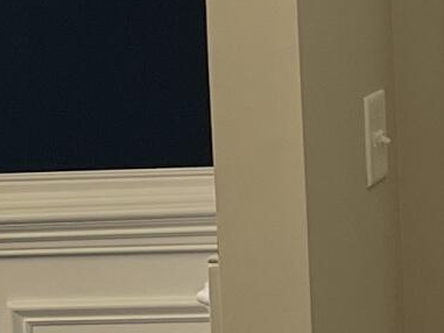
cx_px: 585
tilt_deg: -3.1
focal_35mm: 197
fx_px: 2528
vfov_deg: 7.5
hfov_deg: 9.8
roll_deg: +3.5
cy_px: -24
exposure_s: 1/120
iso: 100
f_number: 1.6
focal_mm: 5.1
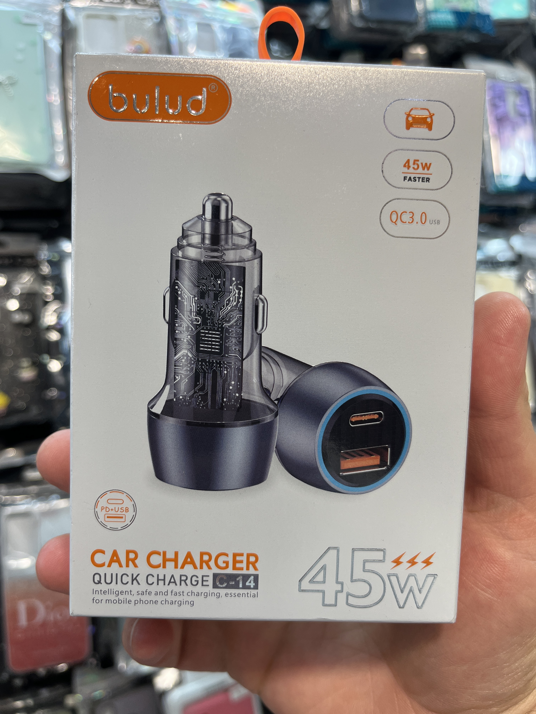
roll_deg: +3.9
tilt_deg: -1.3
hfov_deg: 53.1
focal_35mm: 26
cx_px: 268
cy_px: 357
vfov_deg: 67.3
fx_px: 537
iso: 40
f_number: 1.6
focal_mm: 5.1
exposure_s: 1/224
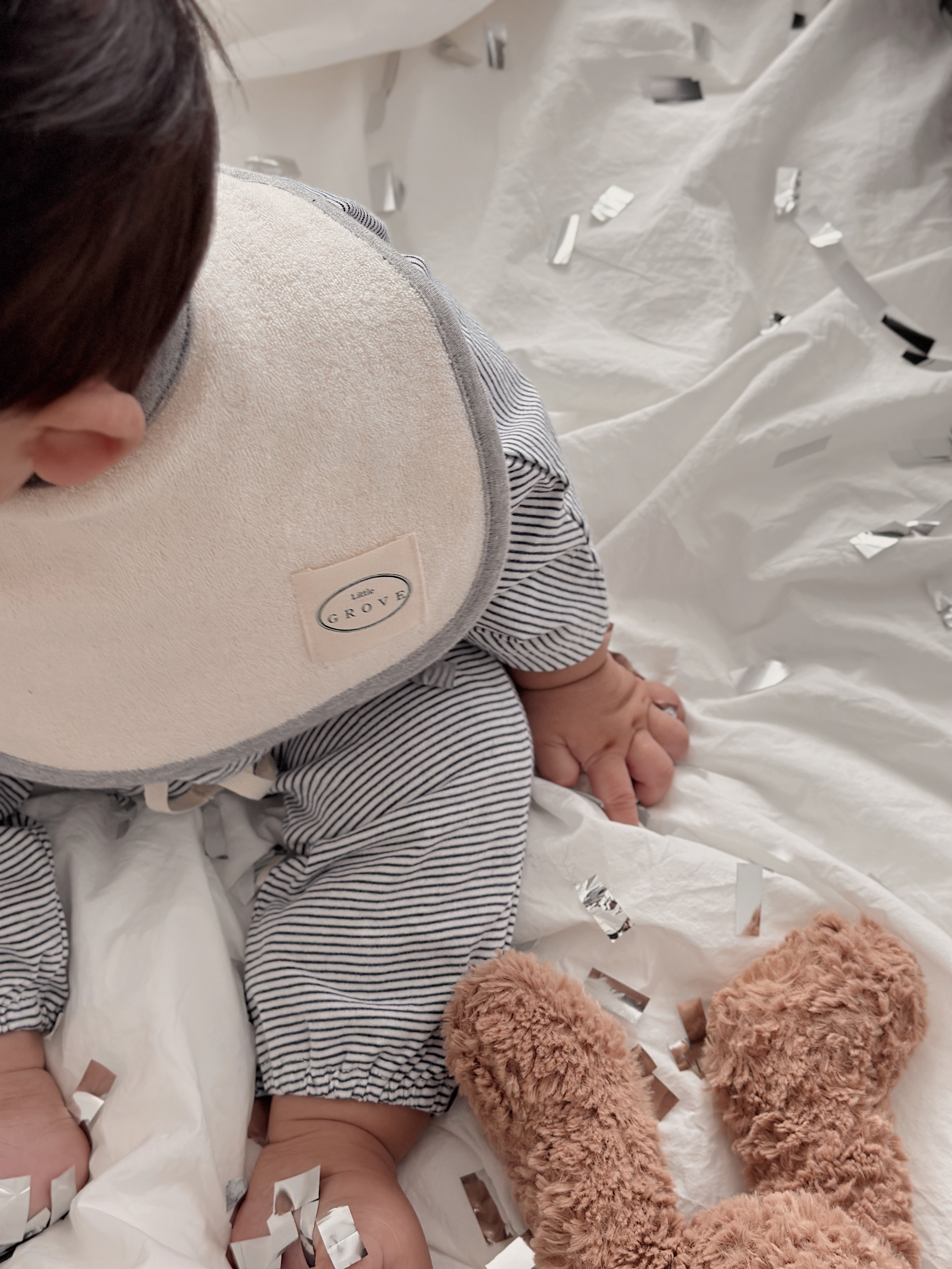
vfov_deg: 39.7
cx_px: 476
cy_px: 634
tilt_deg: -62.2
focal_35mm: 48
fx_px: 1760
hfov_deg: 30.3
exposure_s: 1/60
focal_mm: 6.86
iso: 125
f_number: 1.78
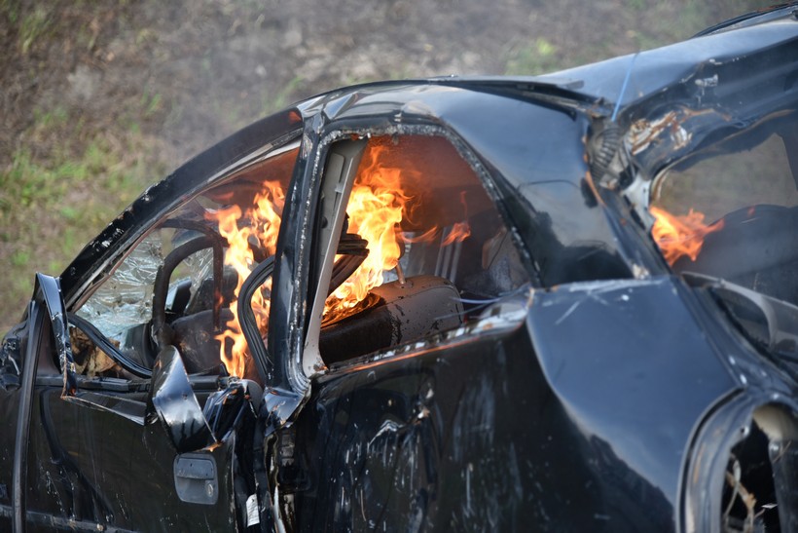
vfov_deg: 14.9
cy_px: 266
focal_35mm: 92
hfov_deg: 22.1
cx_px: 399
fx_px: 2040
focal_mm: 92
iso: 400
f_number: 4
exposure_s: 1/400
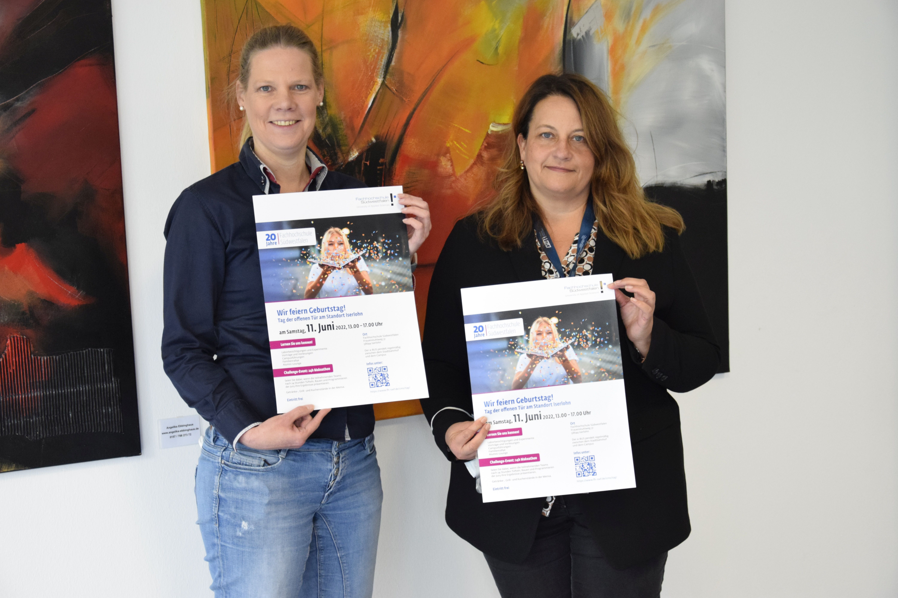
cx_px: 449
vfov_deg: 20.2
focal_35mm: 68
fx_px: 1684
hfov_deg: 29.9
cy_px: 299
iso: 2000
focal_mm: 45
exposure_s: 1/125
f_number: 4.8
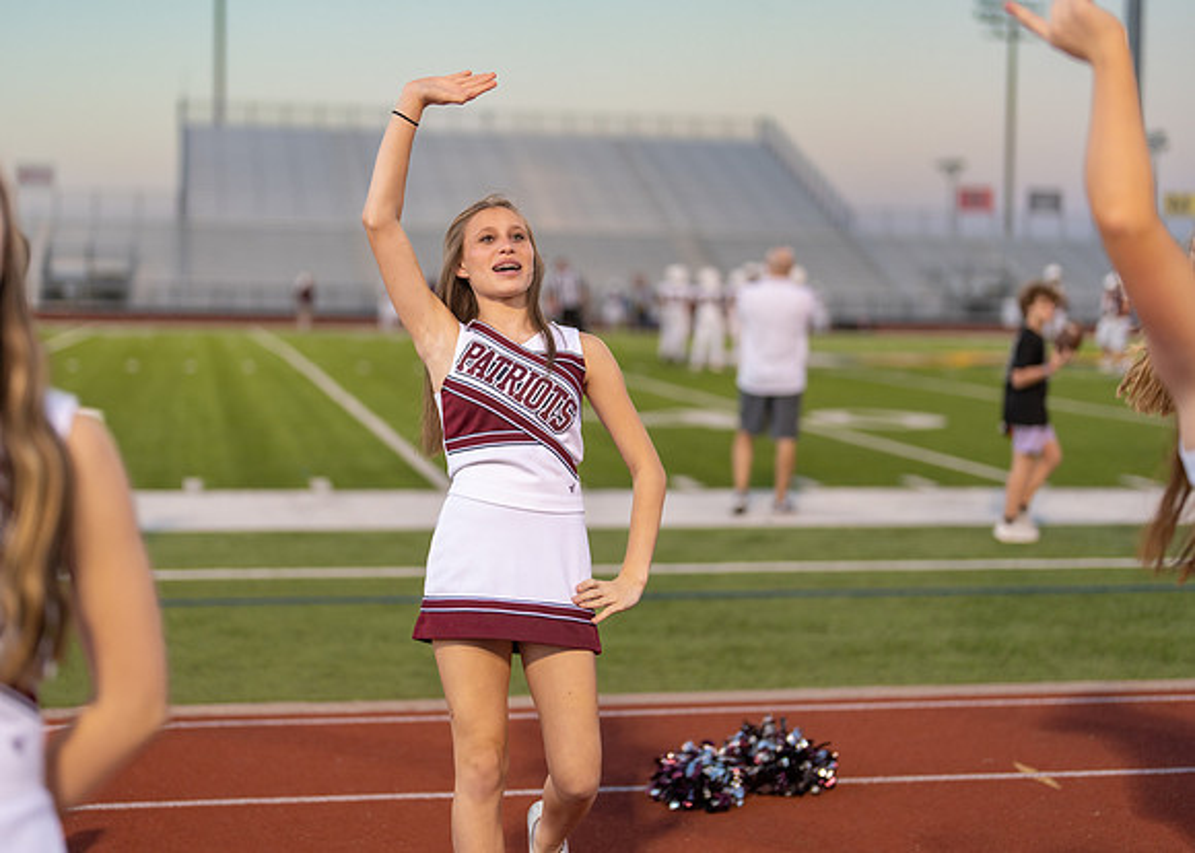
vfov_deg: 24.2
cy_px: 385
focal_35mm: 59
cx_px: 563
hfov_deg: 33.5
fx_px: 1987
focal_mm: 50
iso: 400
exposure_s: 1/1000
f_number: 1.2
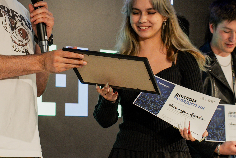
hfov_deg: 19.6
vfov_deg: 13.2
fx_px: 682
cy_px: 60
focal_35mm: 104
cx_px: 95
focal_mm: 49
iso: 400
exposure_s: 1/320
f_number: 3.5
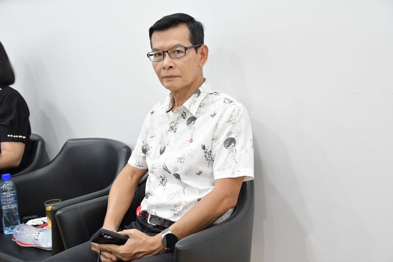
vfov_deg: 29.9
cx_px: 196
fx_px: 491
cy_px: 131
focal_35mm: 45
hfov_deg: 43.6
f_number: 4
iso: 3200
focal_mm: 30
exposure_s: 1/80
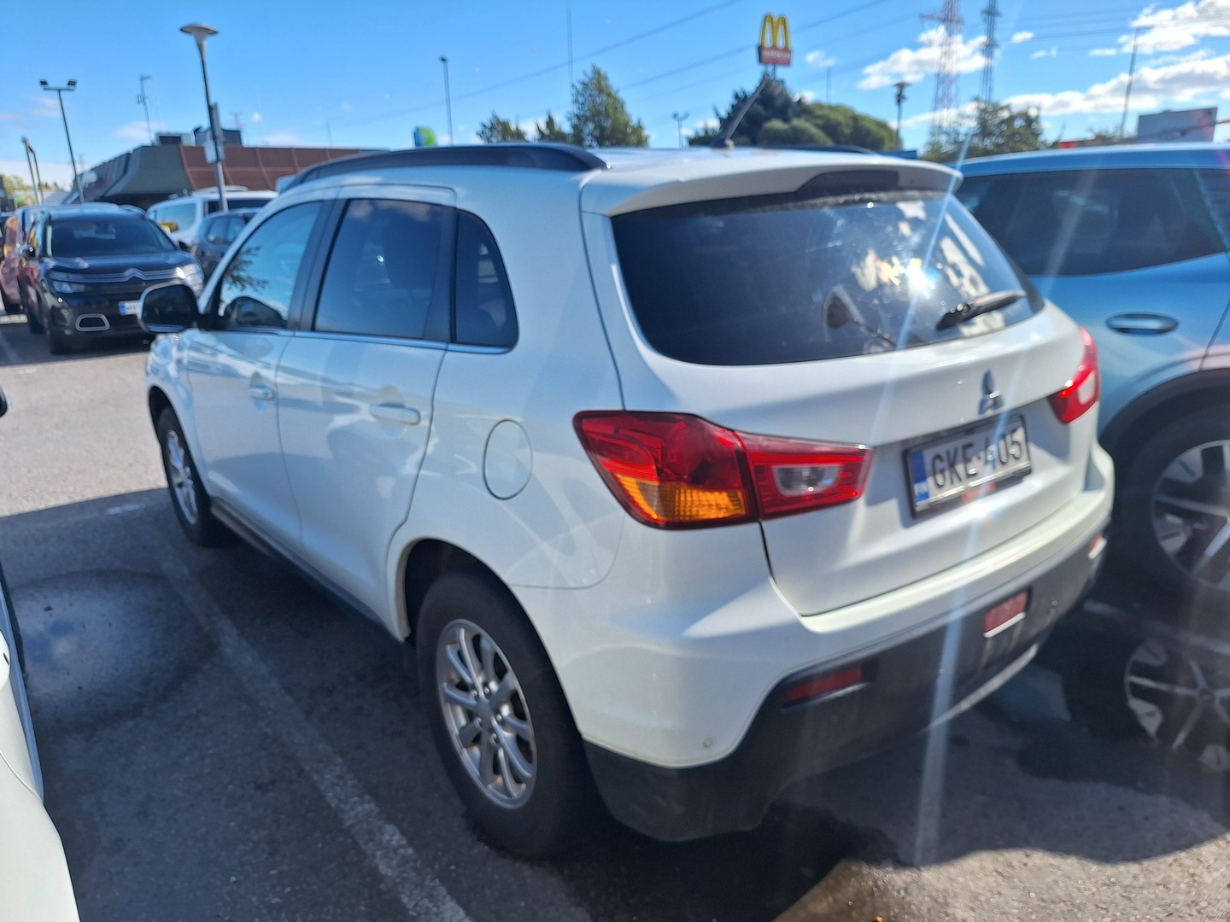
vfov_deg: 58.9
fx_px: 817
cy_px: 461
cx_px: 615
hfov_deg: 73.9
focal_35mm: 23
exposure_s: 1/1916
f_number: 1.8
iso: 40
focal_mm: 5.54
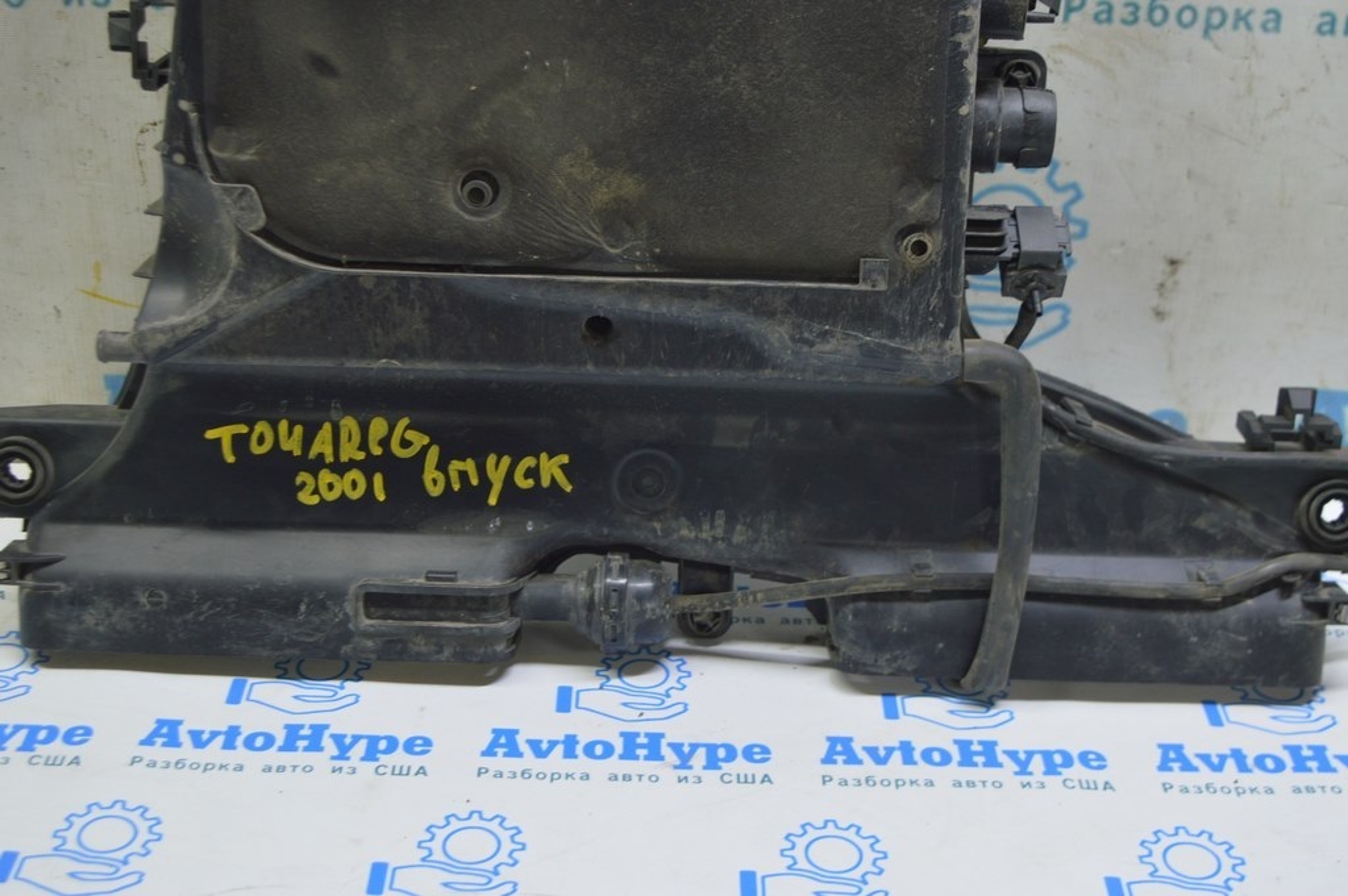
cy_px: 448
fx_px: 1964
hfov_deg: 37.9
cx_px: 674
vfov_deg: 25.7
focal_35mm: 52
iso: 400
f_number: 5.6
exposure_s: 1/20
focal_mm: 35
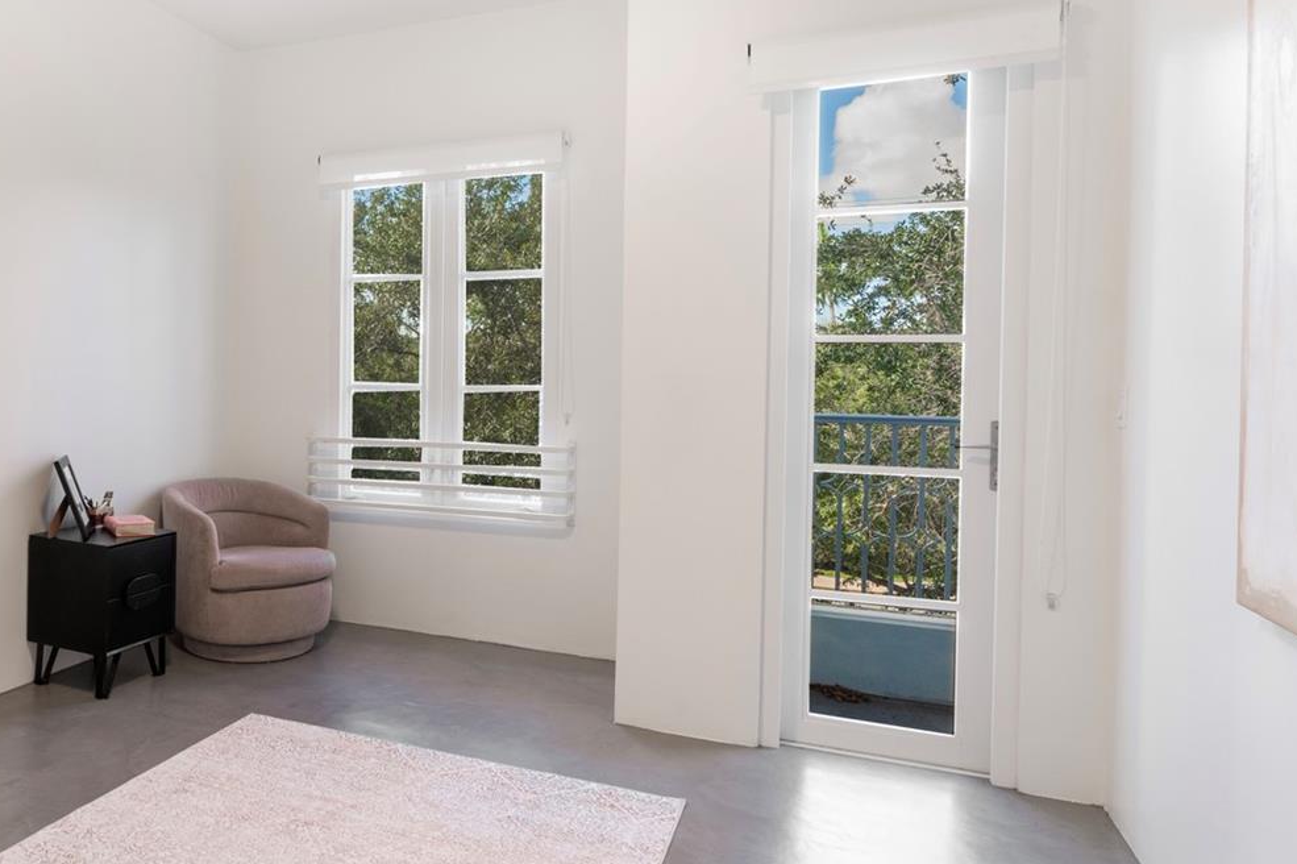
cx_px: 324
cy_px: 396
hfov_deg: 63.8
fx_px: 966
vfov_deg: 48.1
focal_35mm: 27
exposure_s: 1/50
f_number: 8
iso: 250
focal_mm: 11
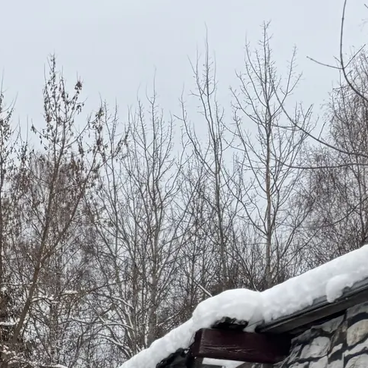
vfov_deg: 15.4
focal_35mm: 105
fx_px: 1263
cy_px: 543
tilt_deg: +3.0
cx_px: -388
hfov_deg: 13.8
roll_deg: -2.0
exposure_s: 1/121
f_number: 1.78
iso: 100
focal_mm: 6.76
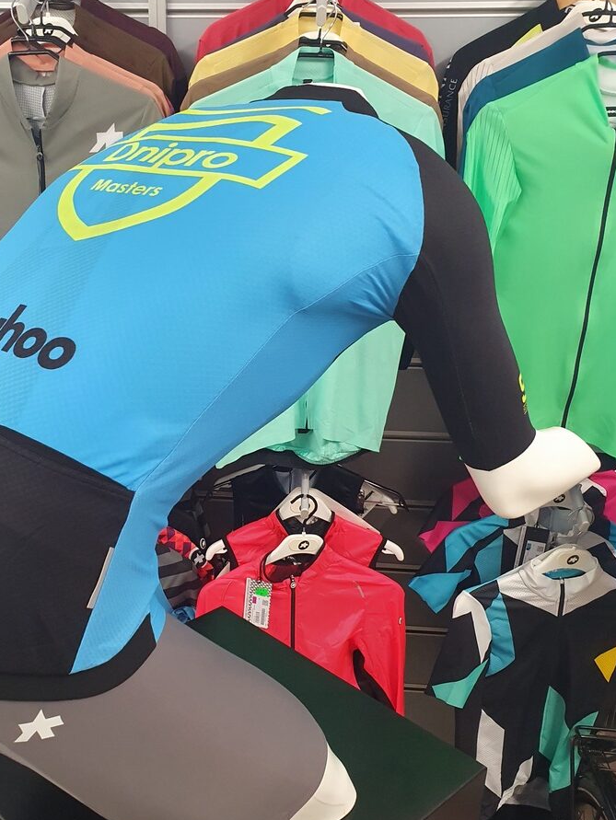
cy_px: 484
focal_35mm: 35
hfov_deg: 40.3
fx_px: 830
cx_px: 208
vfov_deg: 52.3
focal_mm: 4.32
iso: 400
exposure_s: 1/50
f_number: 2.4
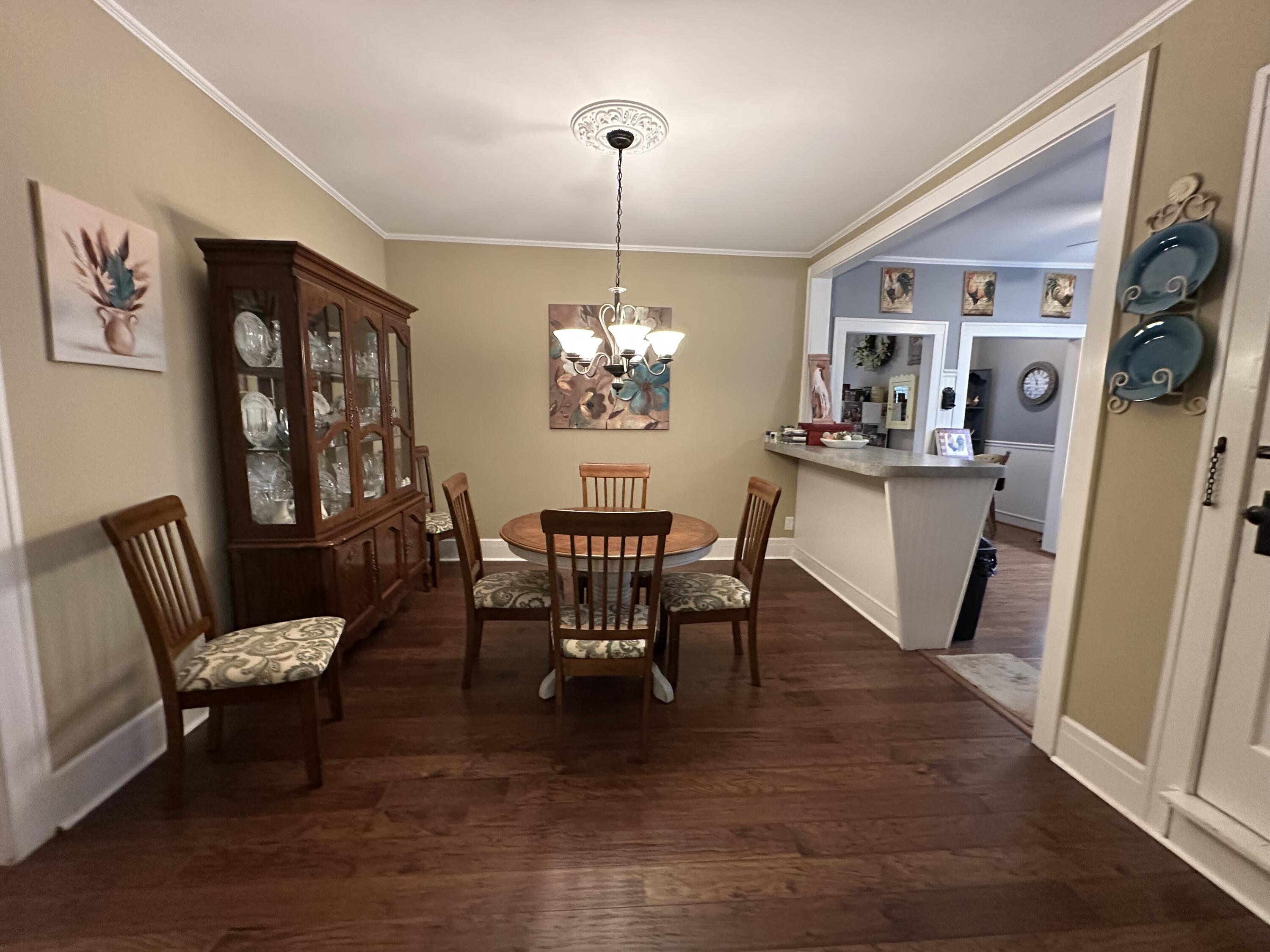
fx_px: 514
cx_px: 635
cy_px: 476
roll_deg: -1.2
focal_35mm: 14
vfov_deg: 85.7
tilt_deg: -7.6
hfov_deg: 102.1
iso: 1000
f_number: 2.2
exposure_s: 1/60
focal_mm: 2.22
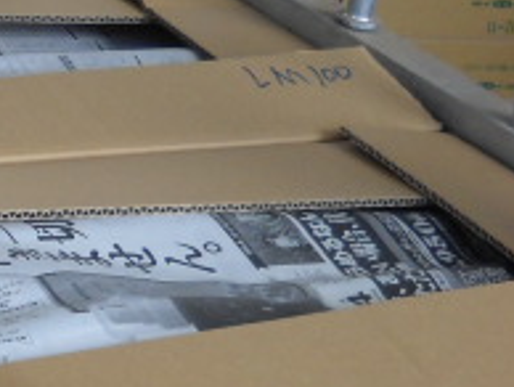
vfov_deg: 11.0
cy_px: 331
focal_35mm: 135
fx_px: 2007
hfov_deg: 13.5
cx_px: -323
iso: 183
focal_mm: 6.72
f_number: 3.1
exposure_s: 1/60
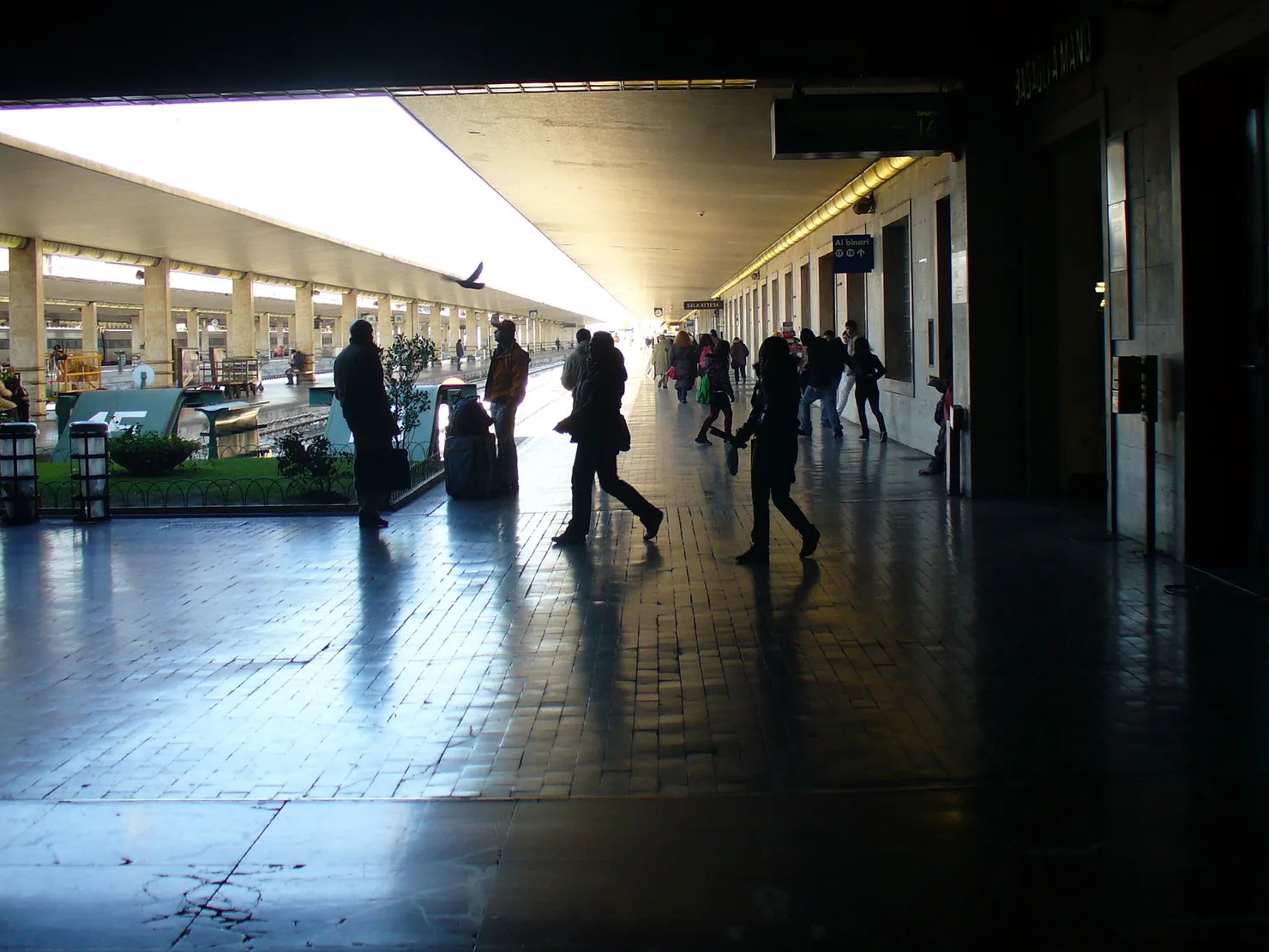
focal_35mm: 48
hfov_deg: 39.6
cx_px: 703
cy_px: 378
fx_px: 1760
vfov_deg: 30.2
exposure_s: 1/160
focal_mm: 6.1
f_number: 2.8
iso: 80
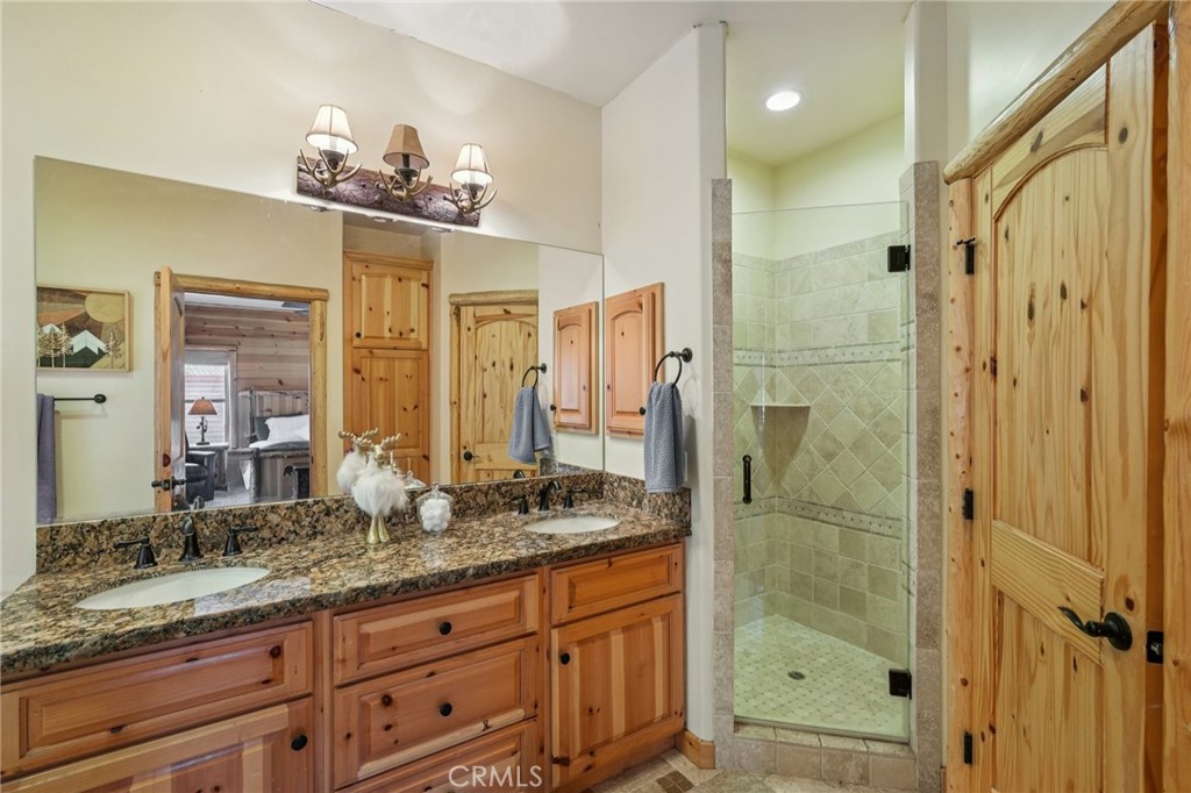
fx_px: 546
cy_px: 396
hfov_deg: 95.0
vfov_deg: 72.0
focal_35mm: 16
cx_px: 596
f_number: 8
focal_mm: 16.5
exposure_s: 1/4
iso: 400
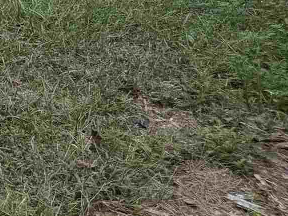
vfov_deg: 10.5
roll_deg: -0.6
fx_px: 1065
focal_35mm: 128
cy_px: -232
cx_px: -475
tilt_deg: -7.9
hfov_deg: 11.6
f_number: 1.78
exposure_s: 1/1292
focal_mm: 6.76
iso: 80
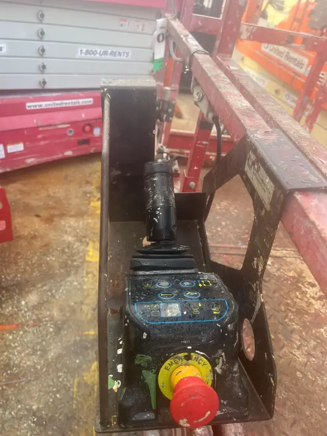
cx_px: 164
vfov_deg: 67.3
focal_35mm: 26
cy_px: 218
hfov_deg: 53.1
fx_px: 327
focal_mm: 5.1
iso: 32
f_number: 1.6
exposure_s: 1/126
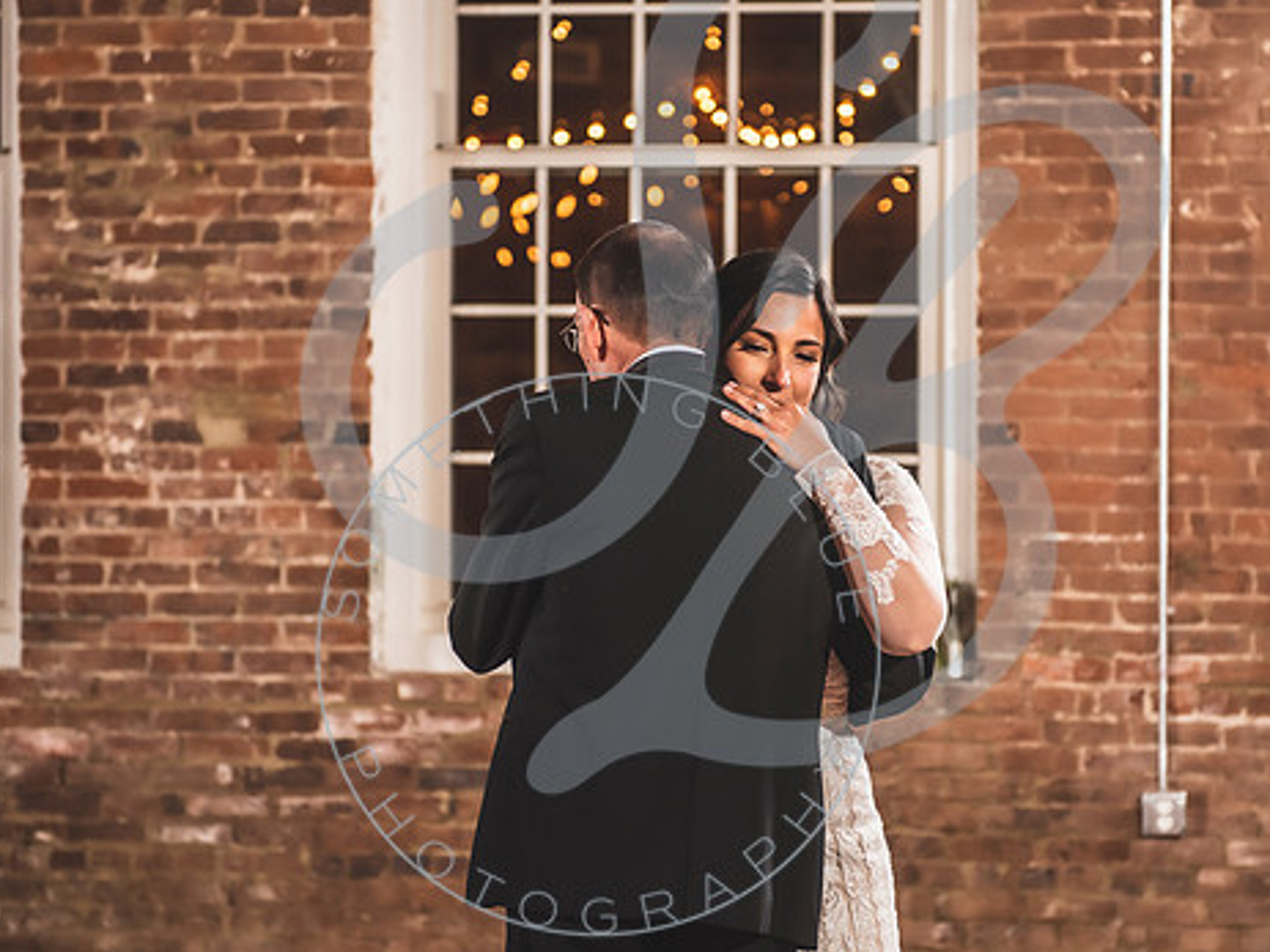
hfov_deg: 22.5
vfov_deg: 17.0
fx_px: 3191
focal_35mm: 87
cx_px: 735
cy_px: 424
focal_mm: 70
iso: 500
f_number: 2.8
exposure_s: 1/125
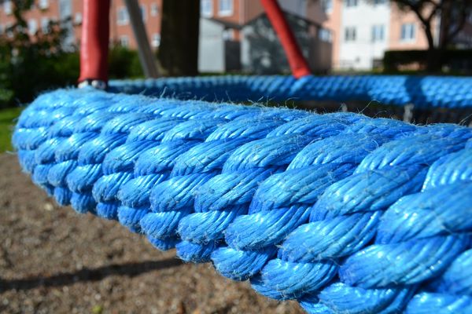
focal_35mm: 27
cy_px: 157
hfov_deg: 67.4
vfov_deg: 47.9
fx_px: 354
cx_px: 236
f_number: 8
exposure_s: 1/400
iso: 100
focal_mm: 18
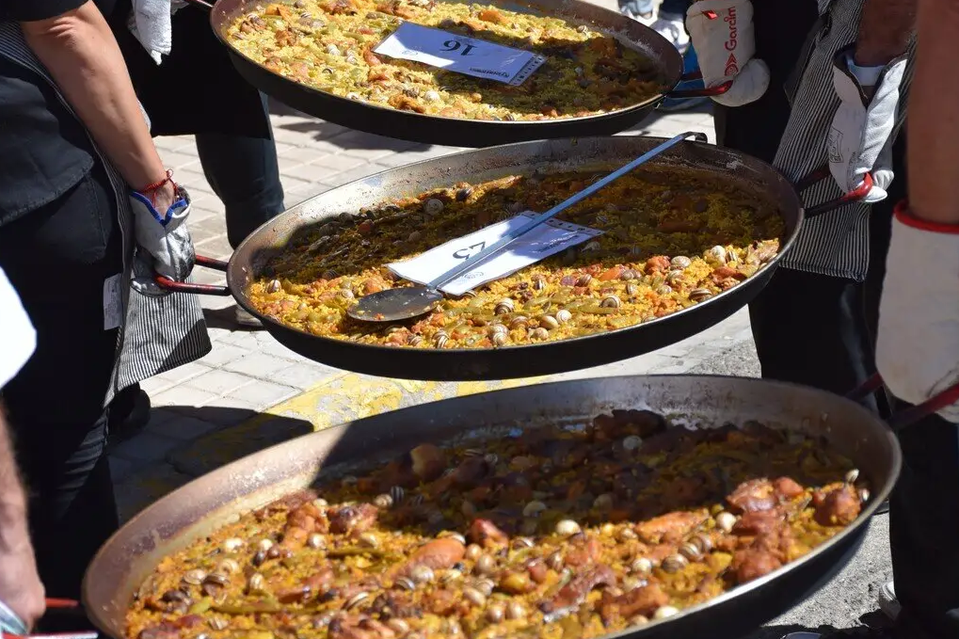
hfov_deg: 20.8
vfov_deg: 14.0
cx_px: 520
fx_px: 2610
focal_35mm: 98
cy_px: 335
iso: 400
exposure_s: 1/1600
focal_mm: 52
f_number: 6.3
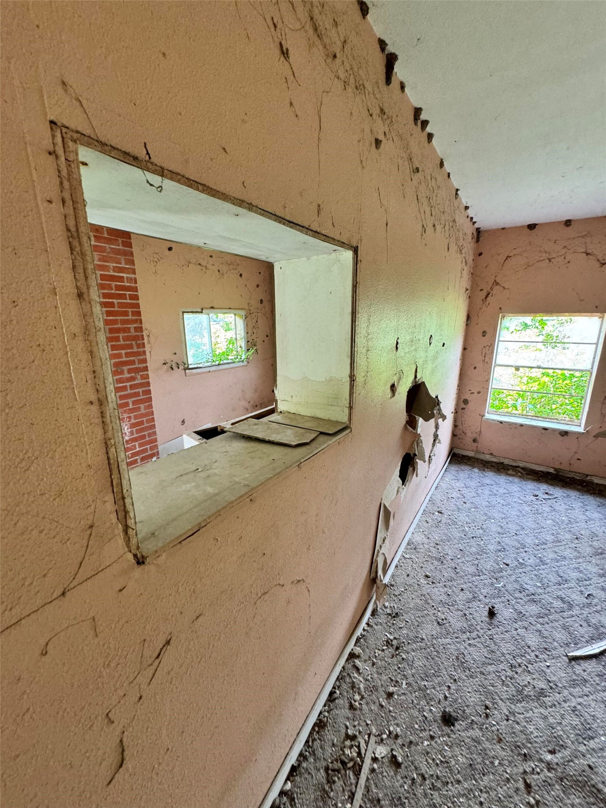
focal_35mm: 14
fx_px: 327
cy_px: 404
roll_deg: +2.2
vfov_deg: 102.1
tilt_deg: -17.2
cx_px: 303
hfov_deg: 85.7
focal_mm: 2.22
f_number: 2.2
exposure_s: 1/99
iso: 250
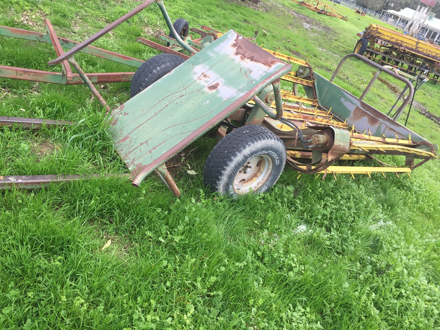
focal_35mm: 29
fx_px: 369
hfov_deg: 61.7
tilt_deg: -29.2
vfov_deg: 48.2
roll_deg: -22.0
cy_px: 165
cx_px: 220
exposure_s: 1/186
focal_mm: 4.15
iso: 32
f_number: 2.2
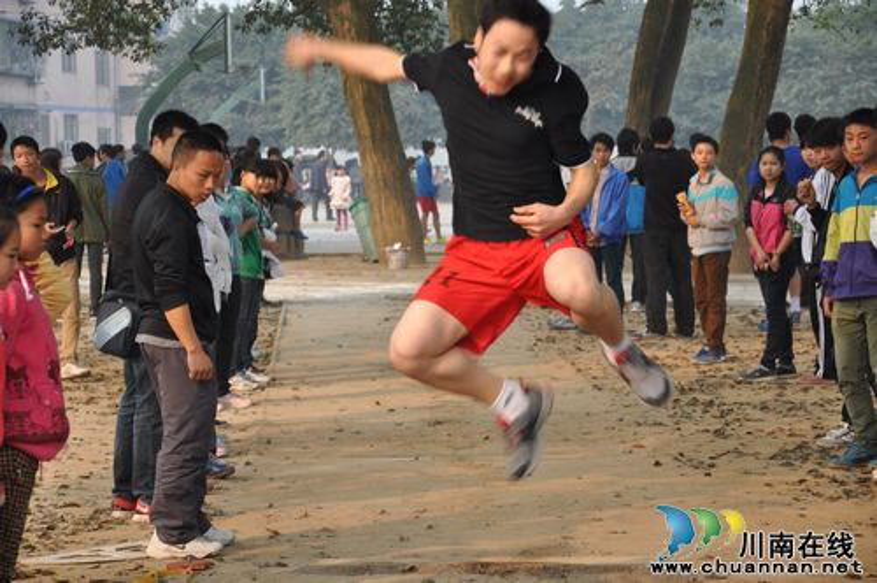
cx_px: 438
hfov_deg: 17.1
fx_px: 2920
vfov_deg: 11.4
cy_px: 292
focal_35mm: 120
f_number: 5.6
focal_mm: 80
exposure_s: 1/125
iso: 200
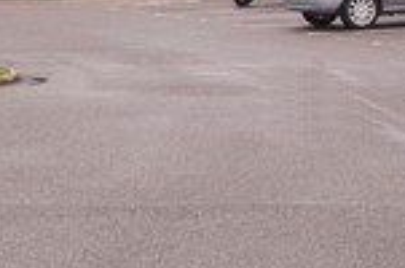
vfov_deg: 6.6
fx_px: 2279
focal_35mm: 203
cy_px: -169
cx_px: 123
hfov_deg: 10.1
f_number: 11
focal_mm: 40
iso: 200
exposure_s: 1/60
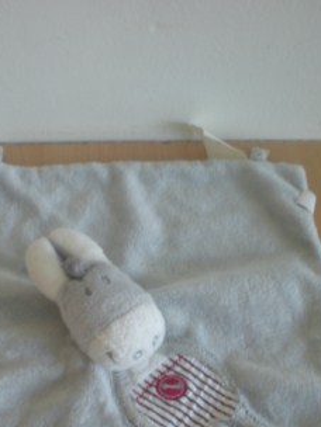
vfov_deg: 29.4
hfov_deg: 22.5
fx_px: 804
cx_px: 107
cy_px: 320
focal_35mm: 65
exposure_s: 1/8.4
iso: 64
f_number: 3.1
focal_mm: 6.3
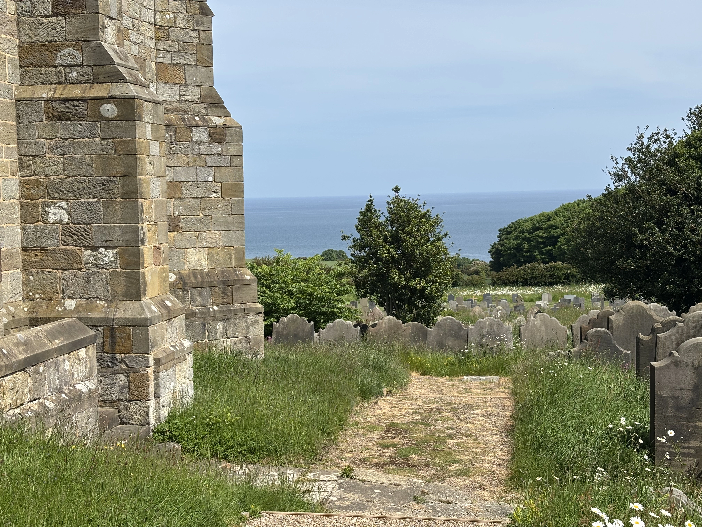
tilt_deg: -5.1
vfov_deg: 28.0
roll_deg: +1.2
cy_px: 264
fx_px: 1055
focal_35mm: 52
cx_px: 351
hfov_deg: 36.8
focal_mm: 5.96
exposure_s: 1/3413
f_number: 1.6
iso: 40
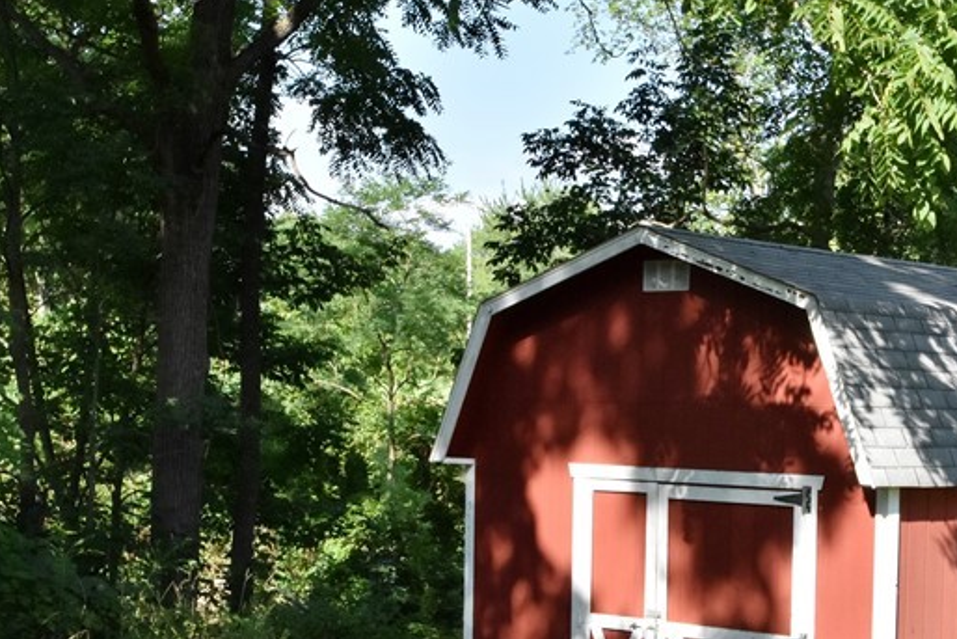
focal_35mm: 76
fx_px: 2021
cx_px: 737
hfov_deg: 26.2
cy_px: 518
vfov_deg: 17.8
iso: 1250
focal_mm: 24
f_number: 13
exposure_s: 1/640
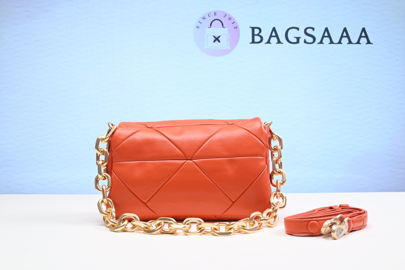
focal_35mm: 38
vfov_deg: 35.1
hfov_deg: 50.7
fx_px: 428
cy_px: 135
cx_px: 202
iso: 100
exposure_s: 1/2
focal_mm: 38
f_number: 16
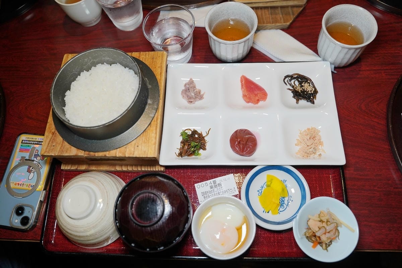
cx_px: 201
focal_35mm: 29
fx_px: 324
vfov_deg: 45.0
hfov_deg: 63.7
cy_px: 134
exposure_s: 1/160
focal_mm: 29
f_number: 4
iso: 640
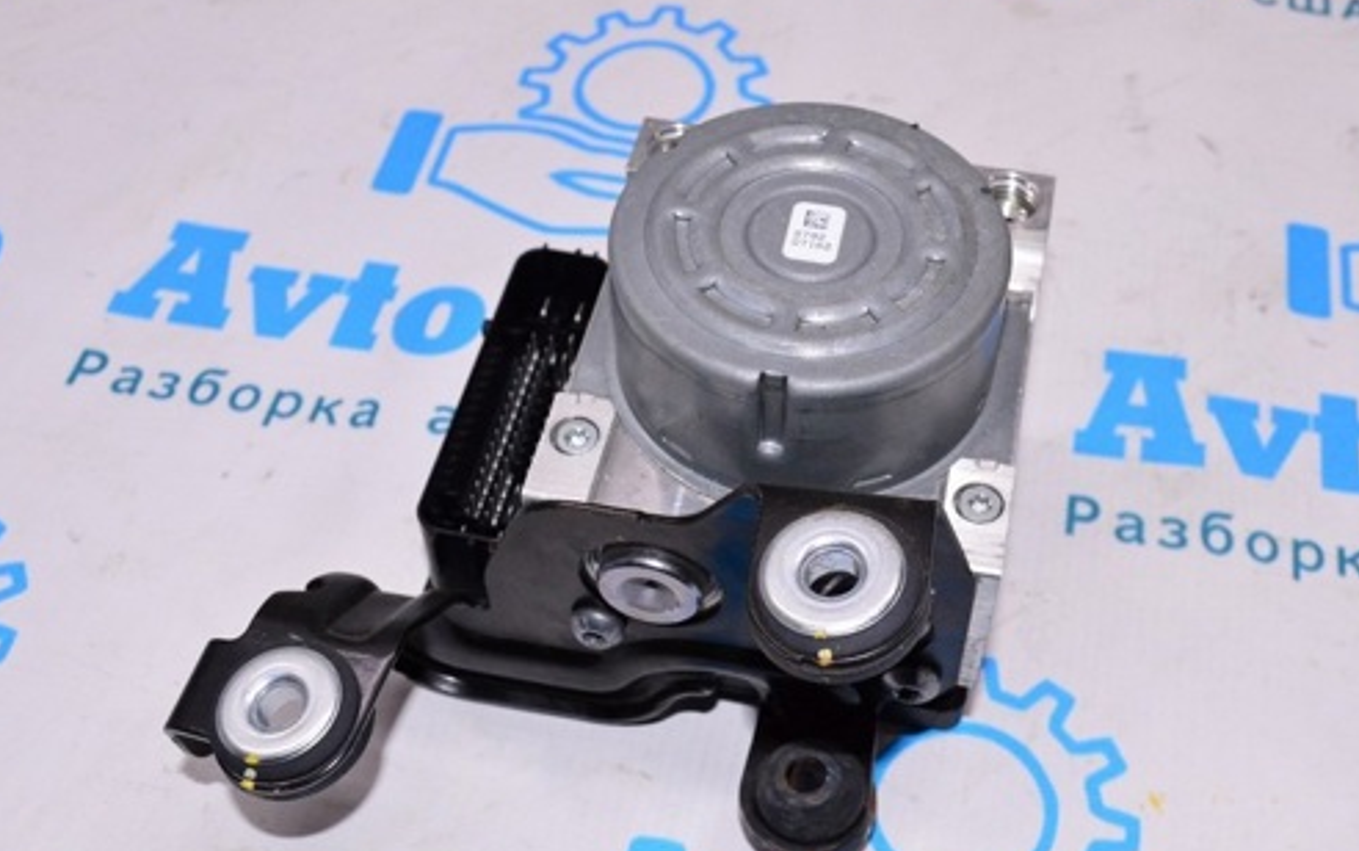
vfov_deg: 28.2
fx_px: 1692
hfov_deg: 43.7
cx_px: 771
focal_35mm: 46
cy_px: 507
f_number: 8
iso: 1600
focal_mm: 23
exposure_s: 1/200
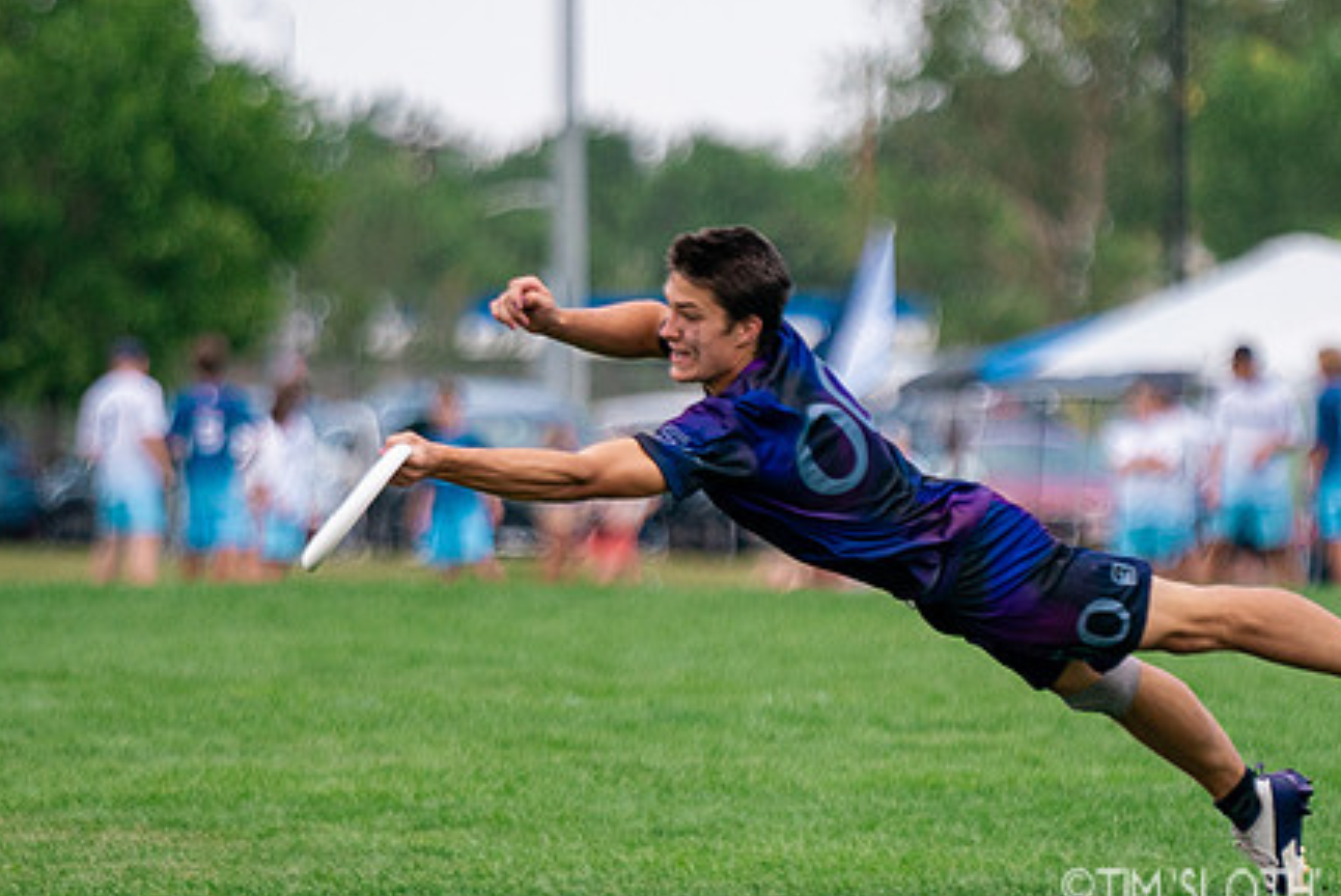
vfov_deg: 2.5
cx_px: 842
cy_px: 727
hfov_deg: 3.8
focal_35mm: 546
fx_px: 20351
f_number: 2.8
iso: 400
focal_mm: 200
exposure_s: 1/3200
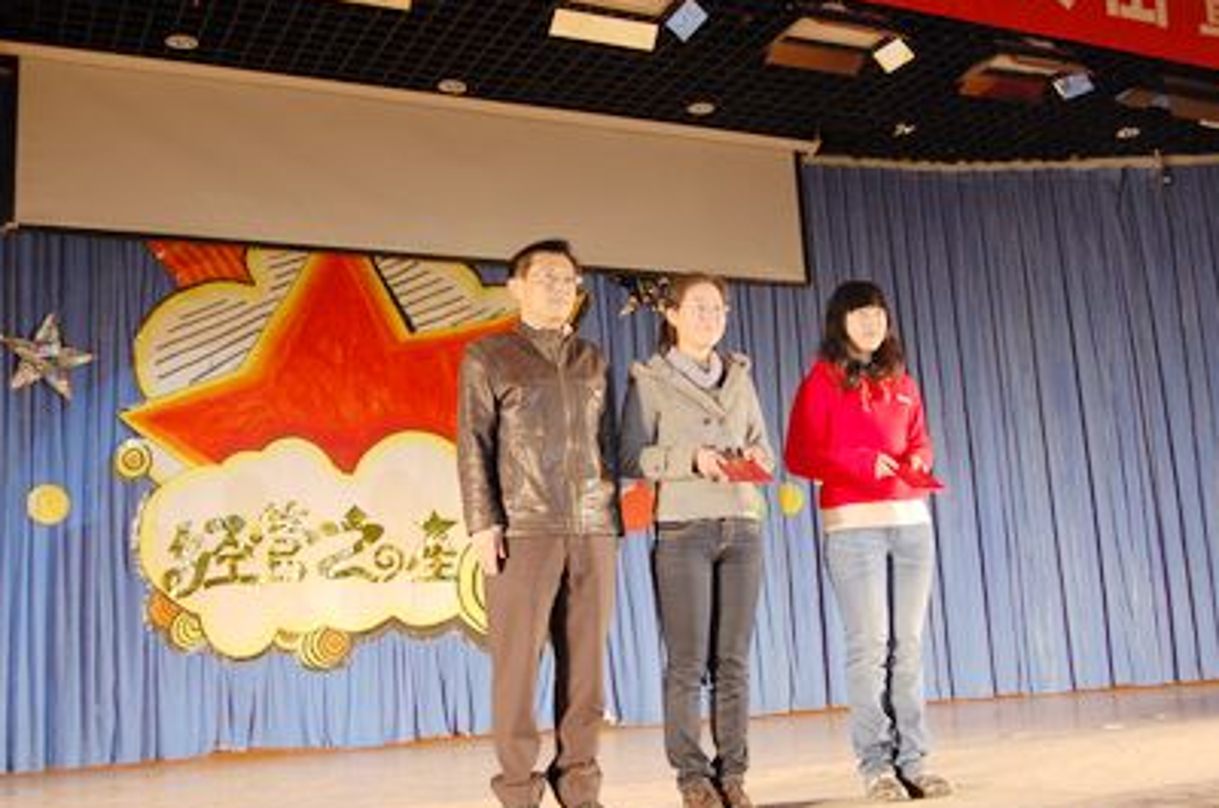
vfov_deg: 32.5
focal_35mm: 41
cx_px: 634
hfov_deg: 47.5
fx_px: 1386
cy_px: 398
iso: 800
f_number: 5.6
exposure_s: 1/60
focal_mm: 26
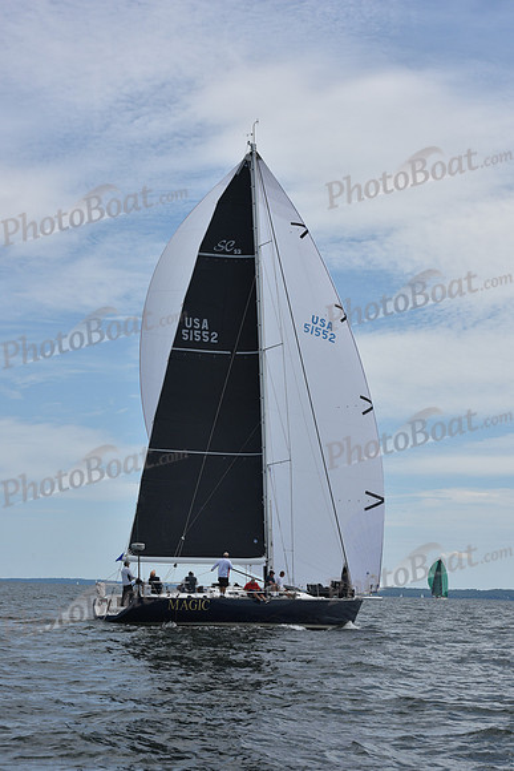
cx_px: 257
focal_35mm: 70
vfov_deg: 28.8
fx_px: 1498
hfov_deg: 19.5
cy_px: 386
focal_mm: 70
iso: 320
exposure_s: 1/1000
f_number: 11
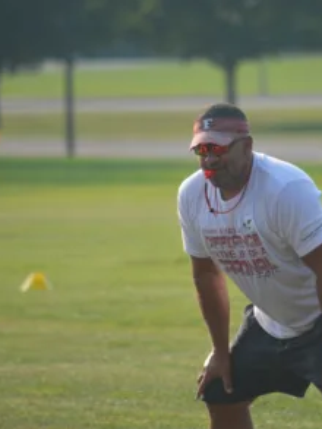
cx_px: 242
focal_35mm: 576
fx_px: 7139
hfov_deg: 2.6
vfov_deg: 3.4
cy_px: 217
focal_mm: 260
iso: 400
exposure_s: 1/1000
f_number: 5.6
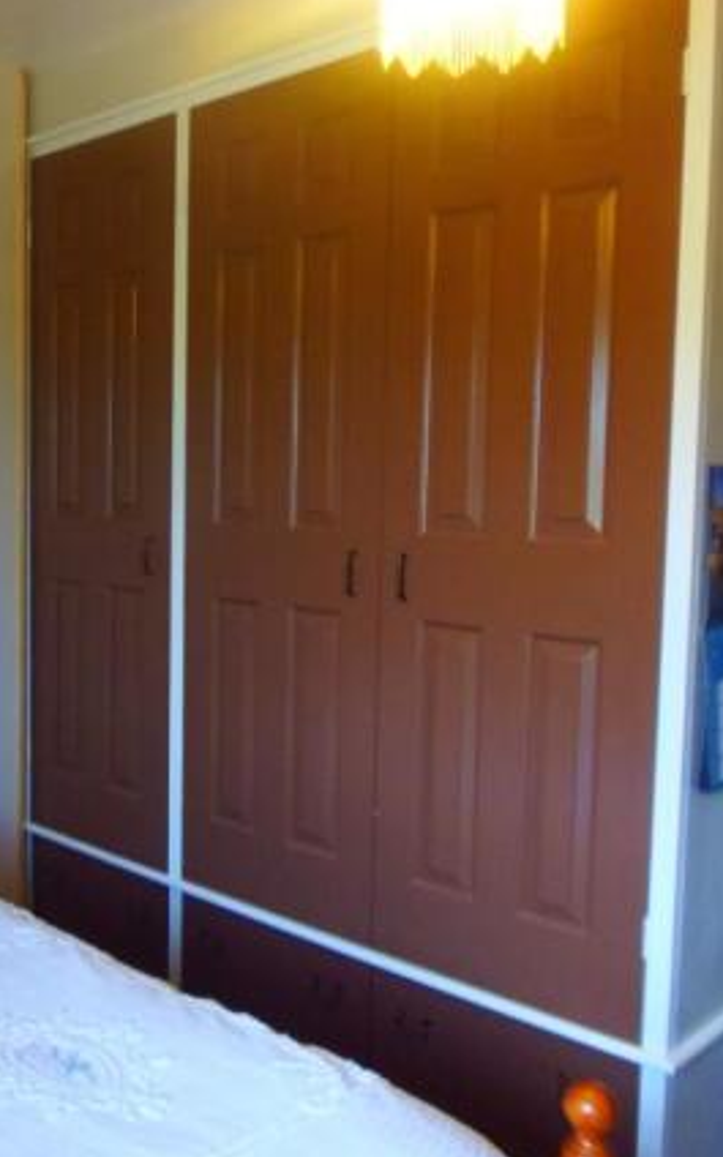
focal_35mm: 35
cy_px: 583
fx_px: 1103
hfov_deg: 33.3
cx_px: 1
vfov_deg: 55.3
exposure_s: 1/30
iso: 200
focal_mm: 4.3
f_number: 2.9
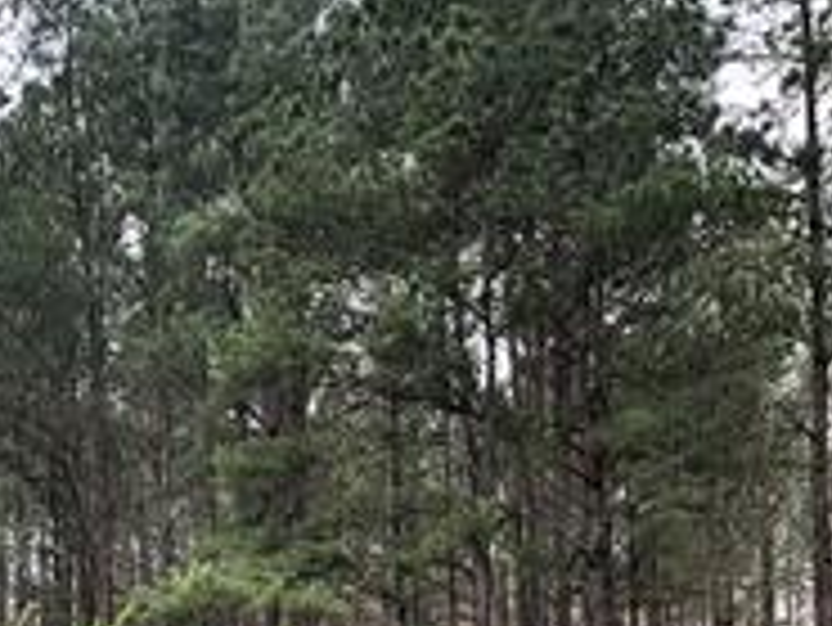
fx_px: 2333
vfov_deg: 14.9
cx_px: -27
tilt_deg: +0.2
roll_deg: +1.3
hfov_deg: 19.6
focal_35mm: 97
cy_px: 694
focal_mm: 4
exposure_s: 1/129
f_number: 1.8
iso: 20
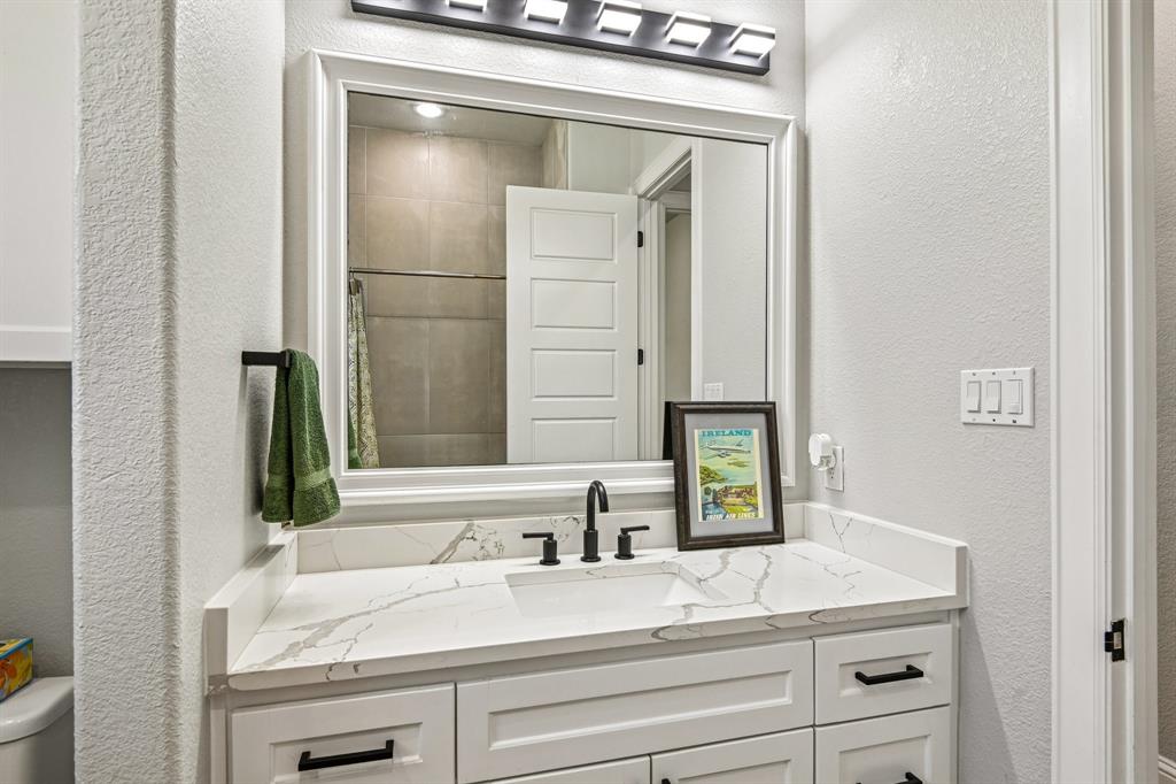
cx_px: 588
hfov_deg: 86.9
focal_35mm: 19
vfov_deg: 64.5
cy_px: 392
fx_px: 620
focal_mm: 19
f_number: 8
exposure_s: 1/10
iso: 400
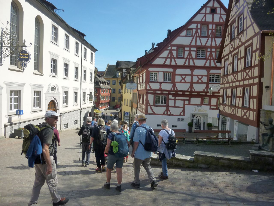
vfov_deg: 54.9
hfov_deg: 69.4
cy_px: 103
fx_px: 198
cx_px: 137
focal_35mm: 25
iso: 160
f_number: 3.1
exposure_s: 1/800
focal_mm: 4.5
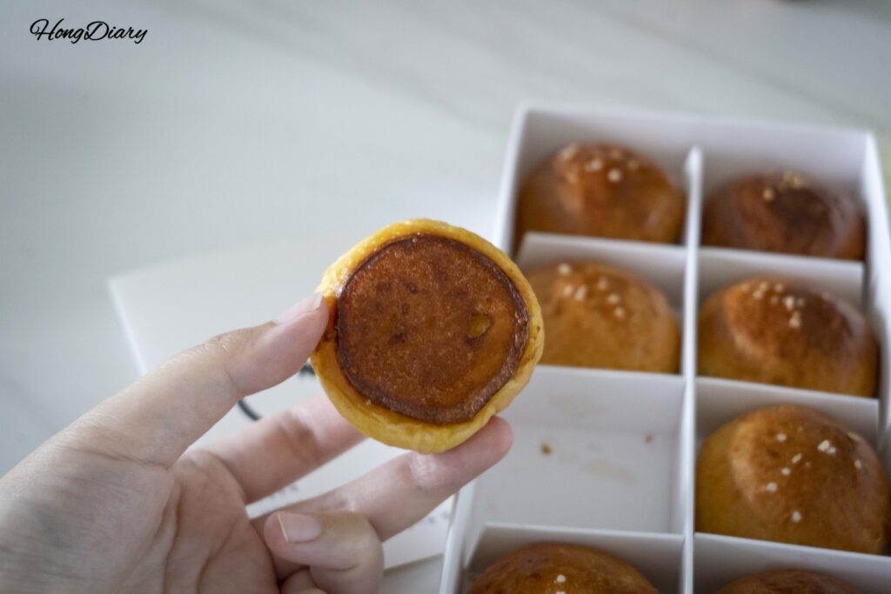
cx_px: 446
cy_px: 297
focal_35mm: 60
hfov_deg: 33.4
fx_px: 1485
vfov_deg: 22.6
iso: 2500
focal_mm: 60
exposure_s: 1/60
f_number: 5.6
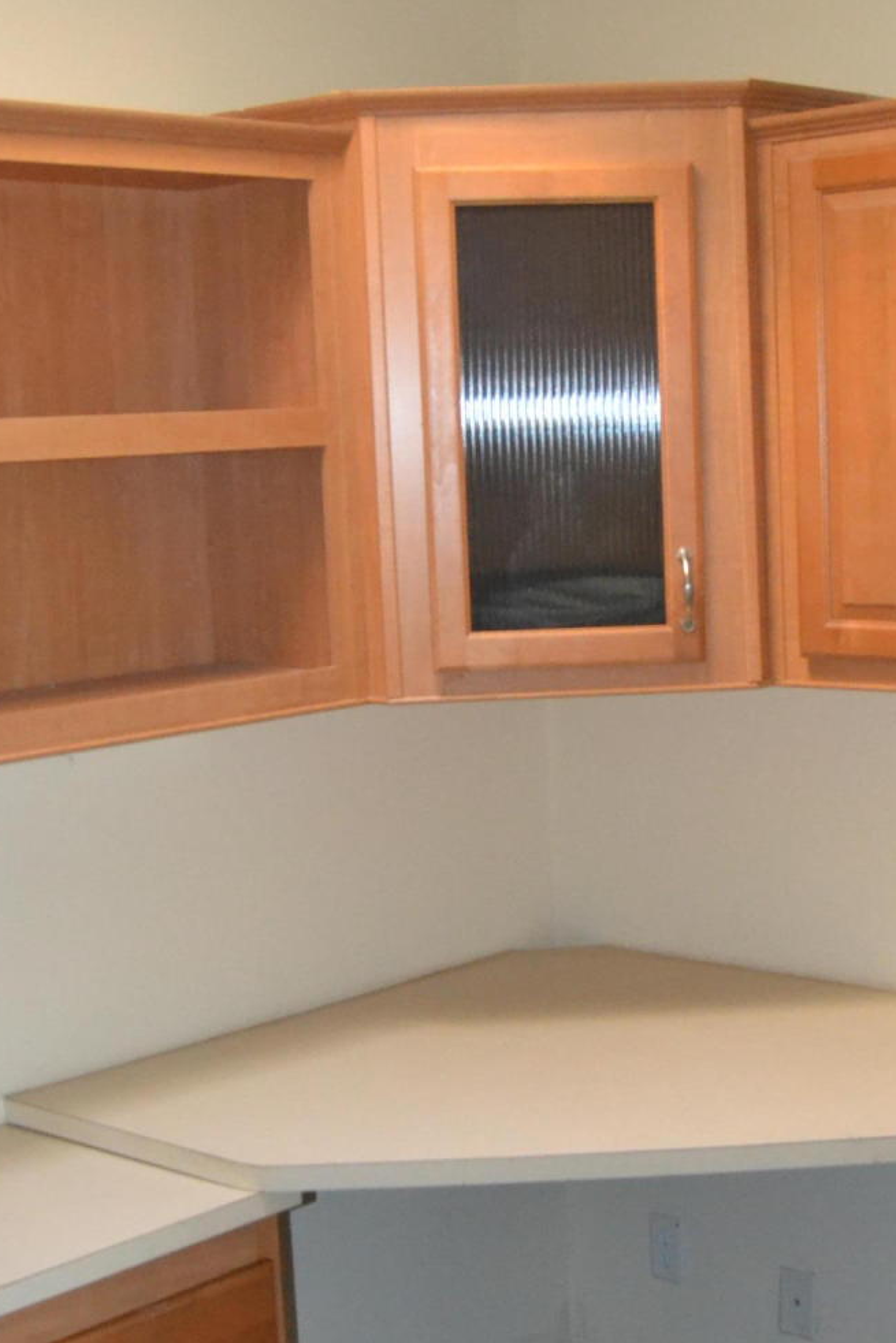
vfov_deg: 34.4
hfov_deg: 23.3
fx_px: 2165
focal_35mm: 58
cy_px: 754
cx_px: 608
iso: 3200
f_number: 3.5
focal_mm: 19
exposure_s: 1/60
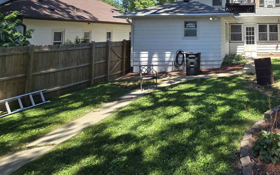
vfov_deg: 44.7
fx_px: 191
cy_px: 17
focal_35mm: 25
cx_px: 235
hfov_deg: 64.1
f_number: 2.2
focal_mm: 2.2
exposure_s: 1/892
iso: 50
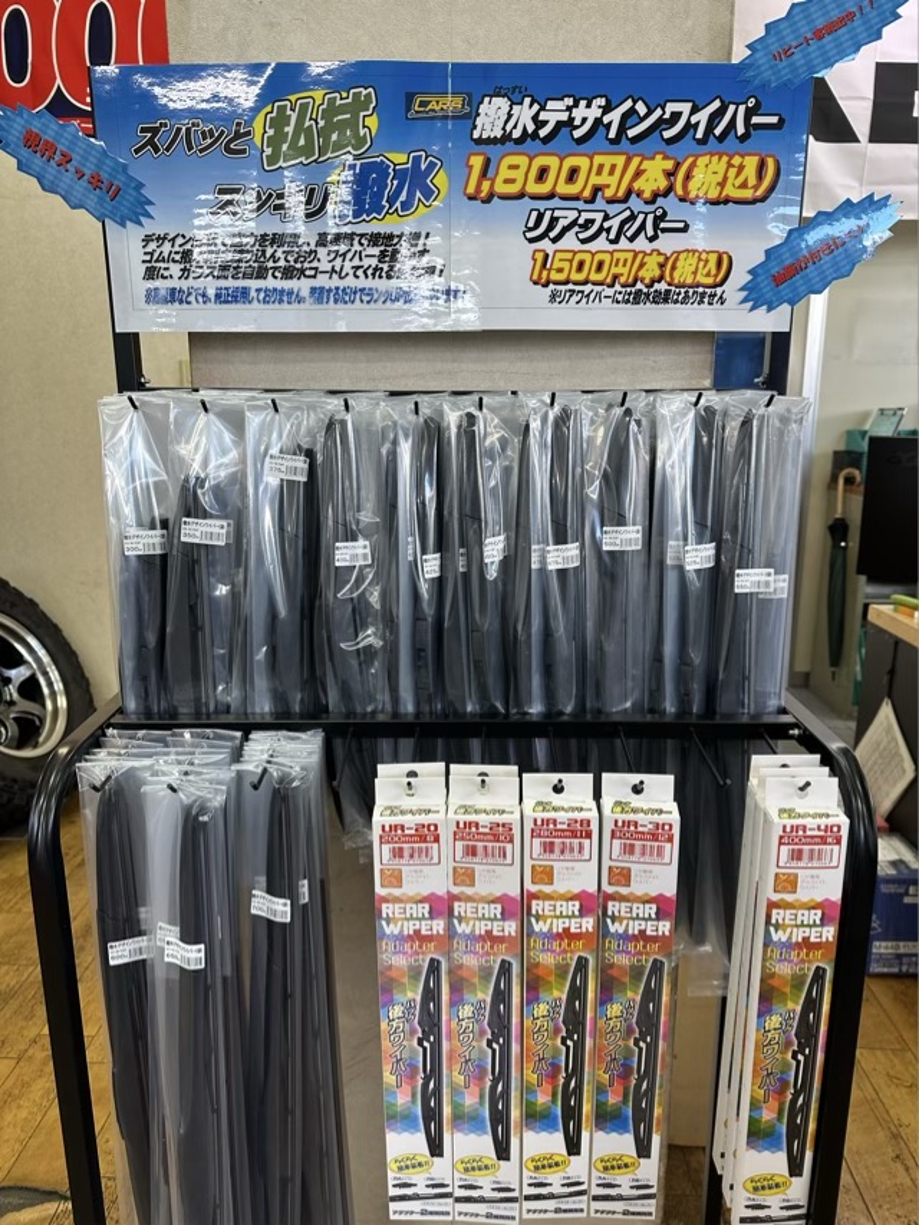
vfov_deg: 71.6
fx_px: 849
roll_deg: -0.7
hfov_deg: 56.8
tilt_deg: -13.7
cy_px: 612
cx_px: 460
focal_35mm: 24
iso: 160
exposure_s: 1/100
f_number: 1.78
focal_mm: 6.86
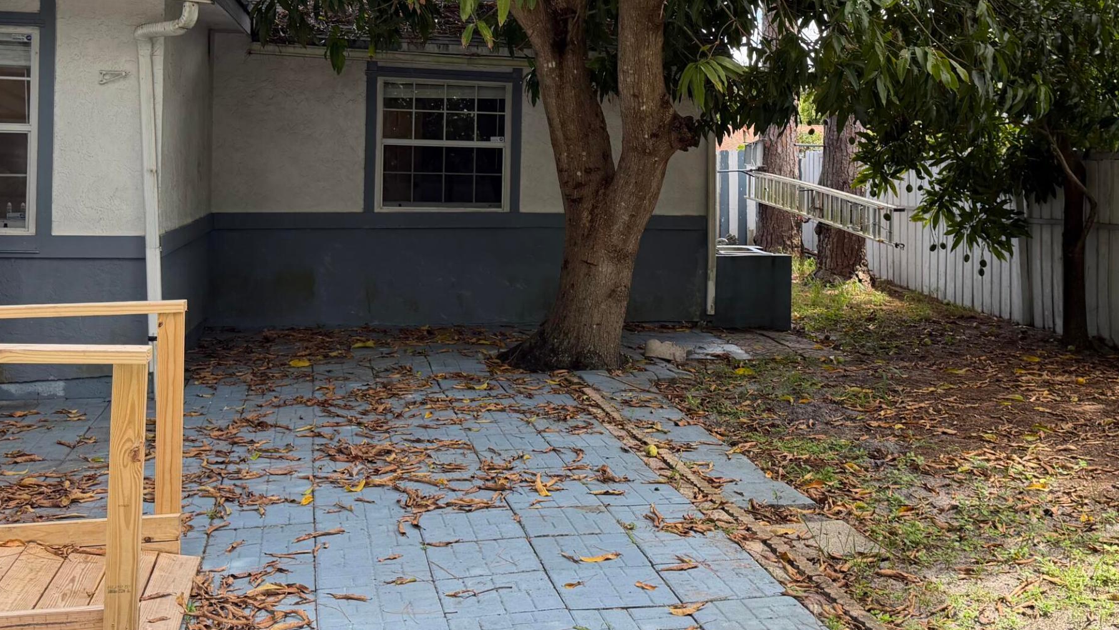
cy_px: 174
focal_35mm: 42
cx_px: 665
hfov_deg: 48.1
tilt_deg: +1.2
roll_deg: -1.5
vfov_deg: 28.0
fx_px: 1246
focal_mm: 6.76
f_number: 1.78
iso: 100
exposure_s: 1/831
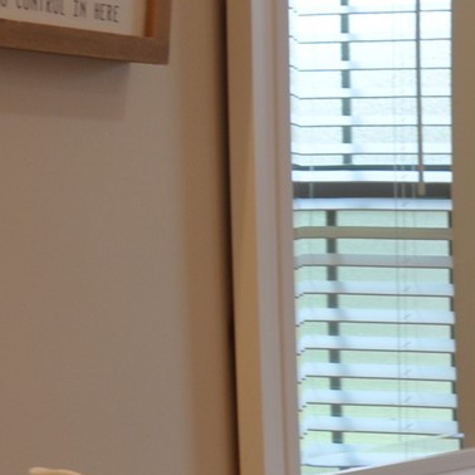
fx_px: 2049
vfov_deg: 12.9
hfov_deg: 11.4
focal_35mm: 132
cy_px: 565
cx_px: 1077
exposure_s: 1/40
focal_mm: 18
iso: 200
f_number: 6.3
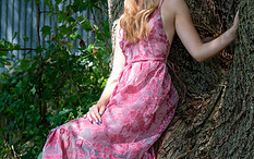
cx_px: 143
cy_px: 108
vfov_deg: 10.7
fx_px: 845
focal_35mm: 122
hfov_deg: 17.1
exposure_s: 1/160
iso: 320
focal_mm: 62
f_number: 5.6
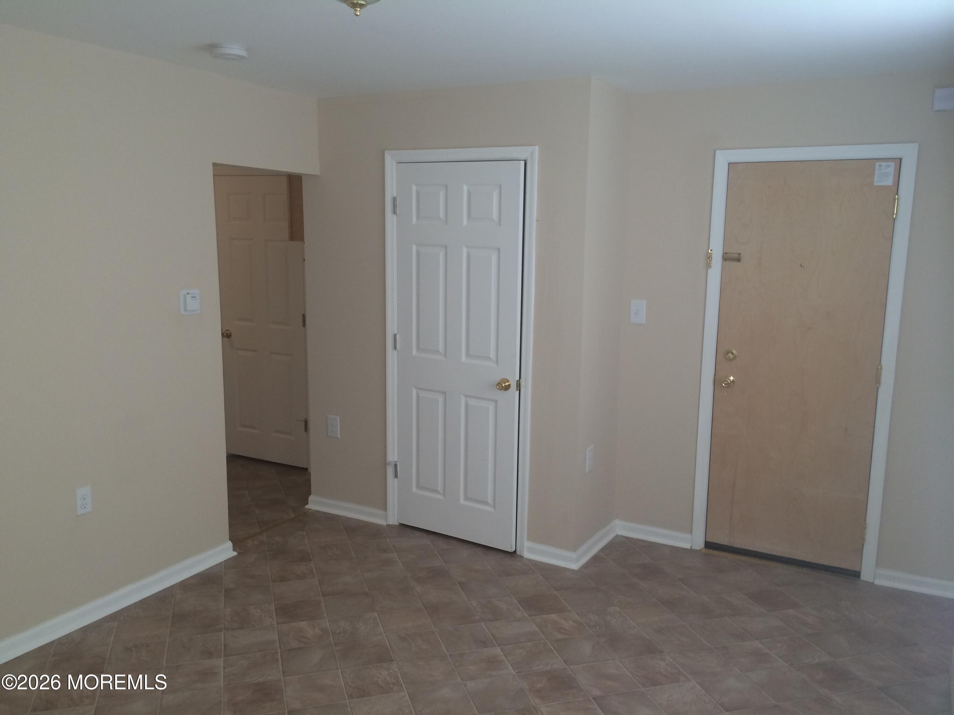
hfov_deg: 60.0
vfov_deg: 46.8
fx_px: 827
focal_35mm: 30
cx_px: 477
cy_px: 358
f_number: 2.2
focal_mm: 4.12
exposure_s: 1/30
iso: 40
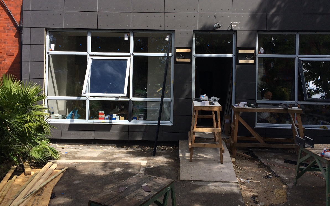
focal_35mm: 31
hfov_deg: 61.2
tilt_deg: +0.3
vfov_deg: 40.4
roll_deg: +0.4
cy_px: 83
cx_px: 166
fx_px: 279
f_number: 2.2
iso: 32
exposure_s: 1/1244
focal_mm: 4.15
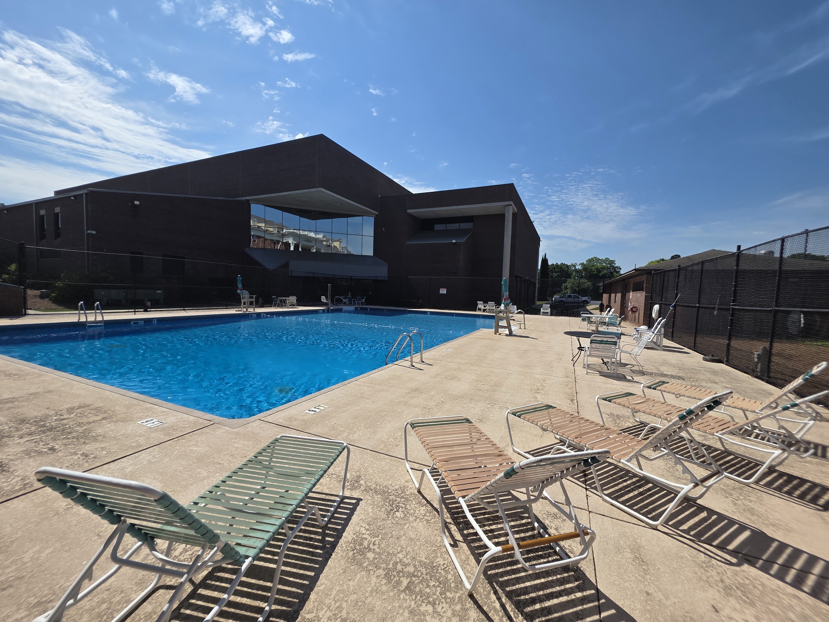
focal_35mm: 13
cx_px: 414
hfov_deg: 106.2
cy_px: 311
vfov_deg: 89.9
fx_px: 311
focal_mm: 2.2
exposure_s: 1/4313
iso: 40
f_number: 1.9
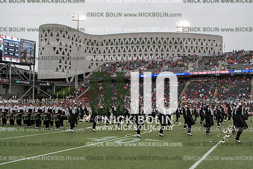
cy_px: 101
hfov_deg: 55.7
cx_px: 134
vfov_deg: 38.8
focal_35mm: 34
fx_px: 239
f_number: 3.5
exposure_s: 1/800
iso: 250
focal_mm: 24
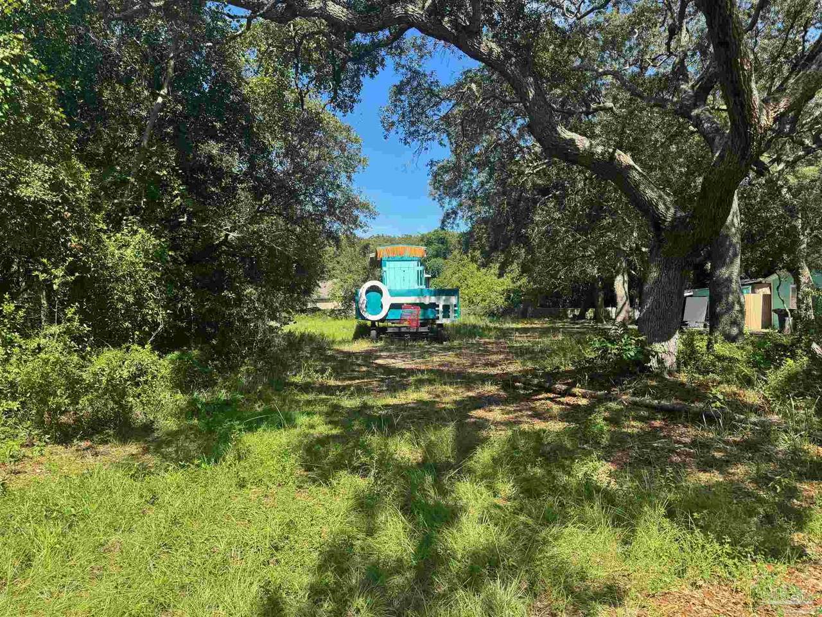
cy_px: 308
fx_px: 570
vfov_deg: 56.8
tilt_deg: -0.9
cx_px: 411
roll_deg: +0.4
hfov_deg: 71.6
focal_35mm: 24
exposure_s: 1/1311
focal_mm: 6.76
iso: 80
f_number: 1.78
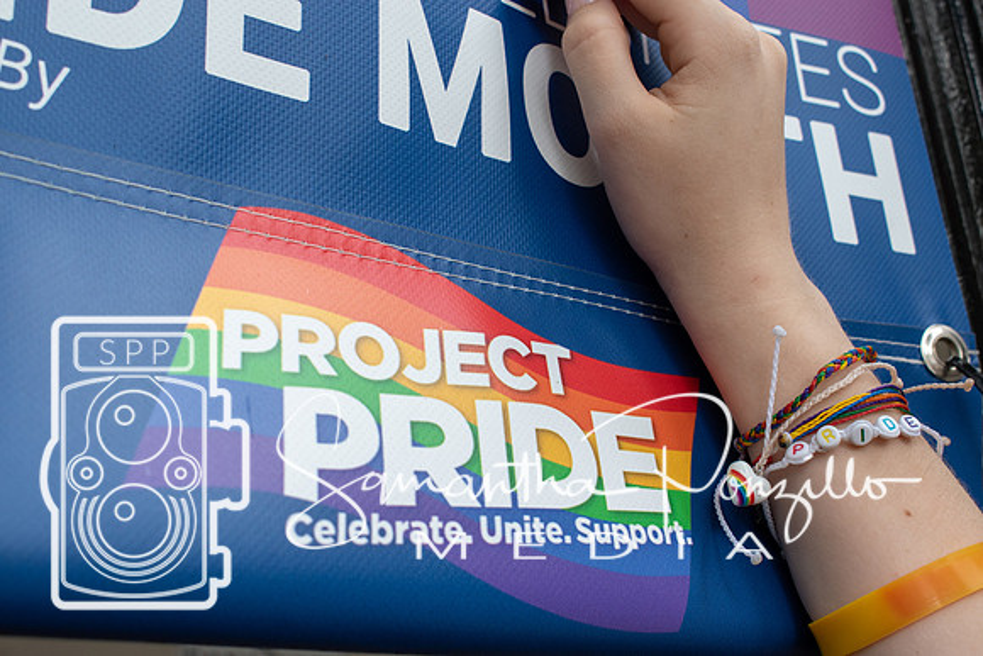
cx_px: 492
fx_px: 1434
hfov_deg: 37.8
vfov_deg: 25.8
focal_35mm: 52
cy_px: 328
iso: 400
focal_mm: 35
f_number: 8
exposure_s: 1/250
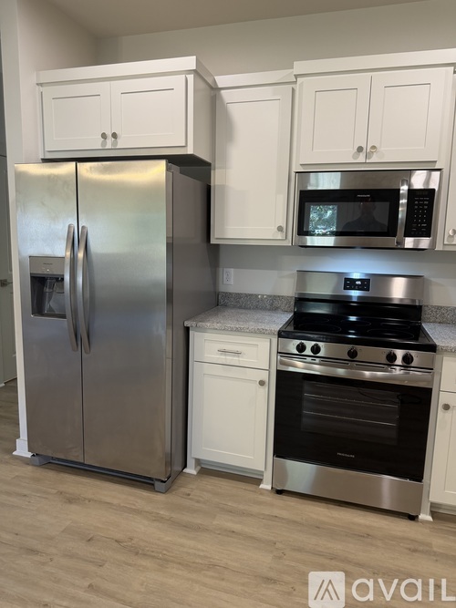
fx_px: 422
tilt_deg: -7.1
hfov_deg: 56.8
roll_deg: -1.4
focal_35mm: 24
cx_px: 228
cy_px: 304
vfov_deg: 71.6
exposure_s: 1/60
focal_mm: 6.76
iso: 160
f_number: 1.78
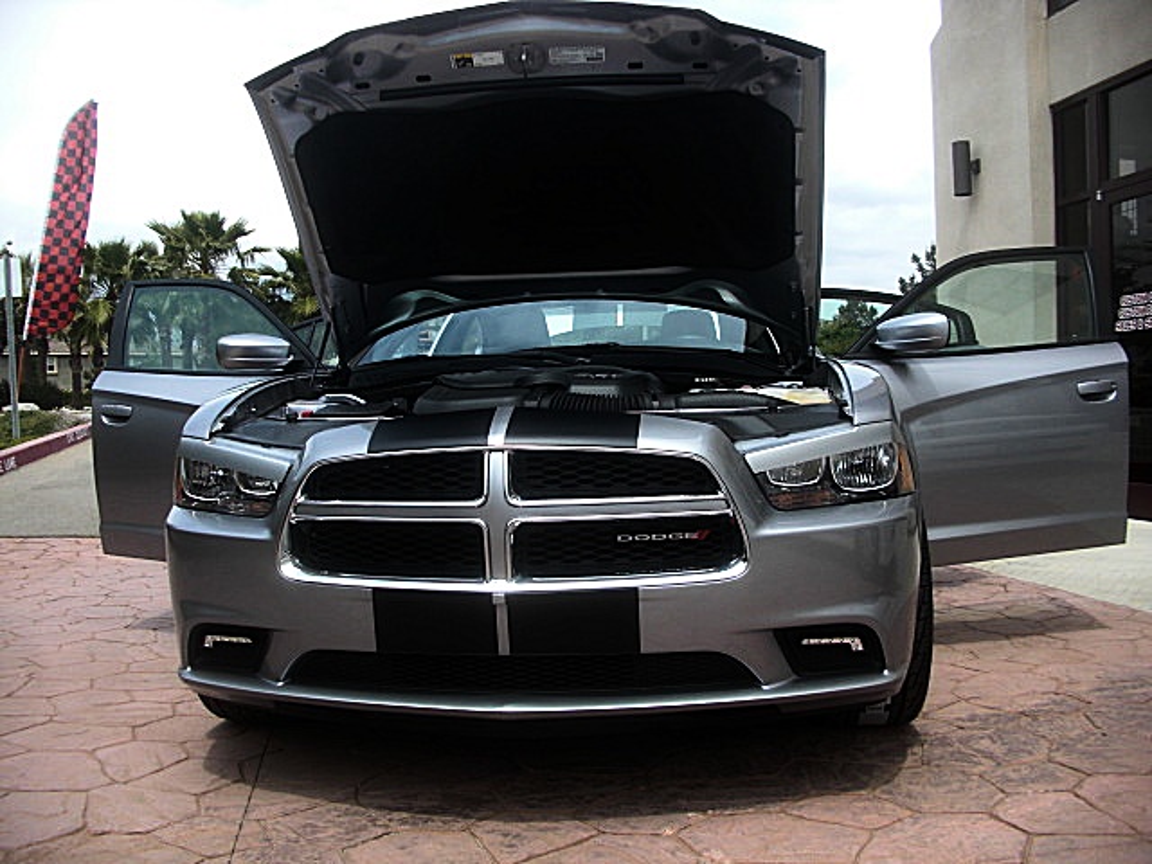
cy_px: 432
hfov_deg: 51.4
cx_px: 576
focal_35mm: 36
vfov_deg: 39.7
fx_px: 1198
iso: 50
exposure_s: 1/500
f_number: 2.8
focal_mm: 6.3
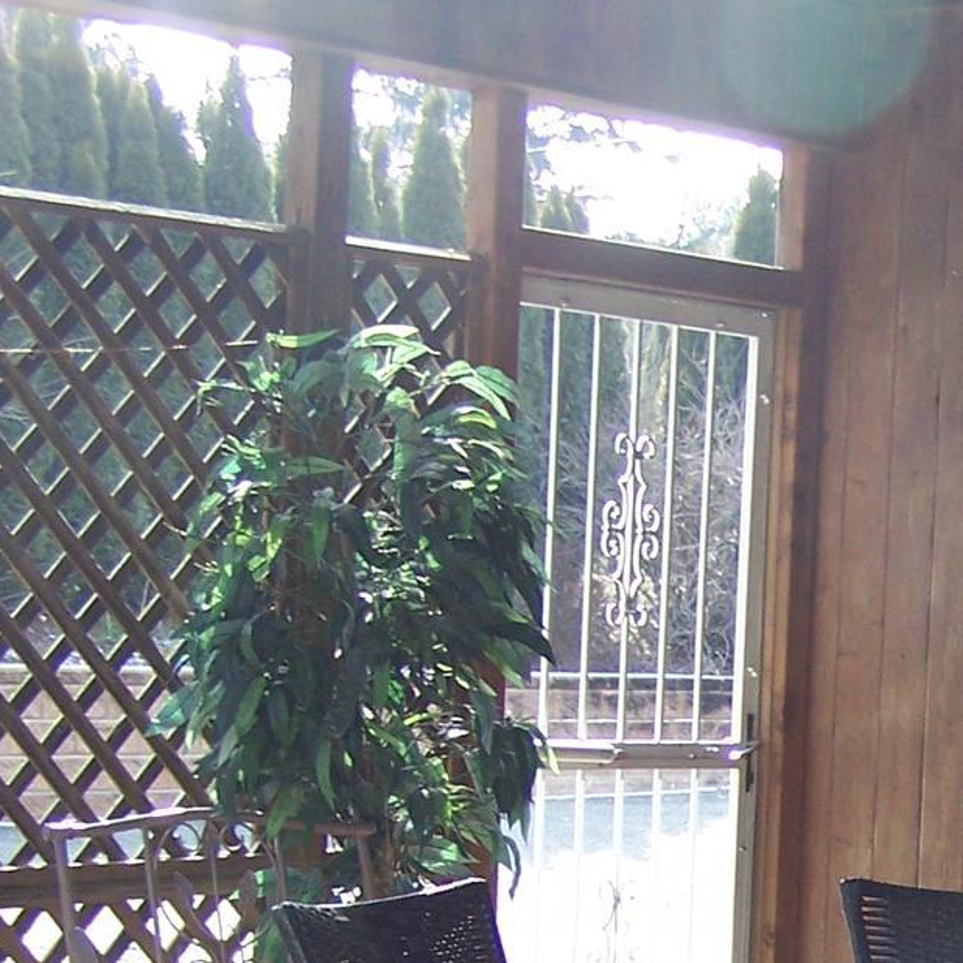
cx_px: 1234
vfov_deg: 15.2
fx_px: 3494
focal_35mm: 111
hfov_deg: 15.0
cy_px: 1095
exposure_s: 1/125
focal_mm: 6.3
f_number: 2.8
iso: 80
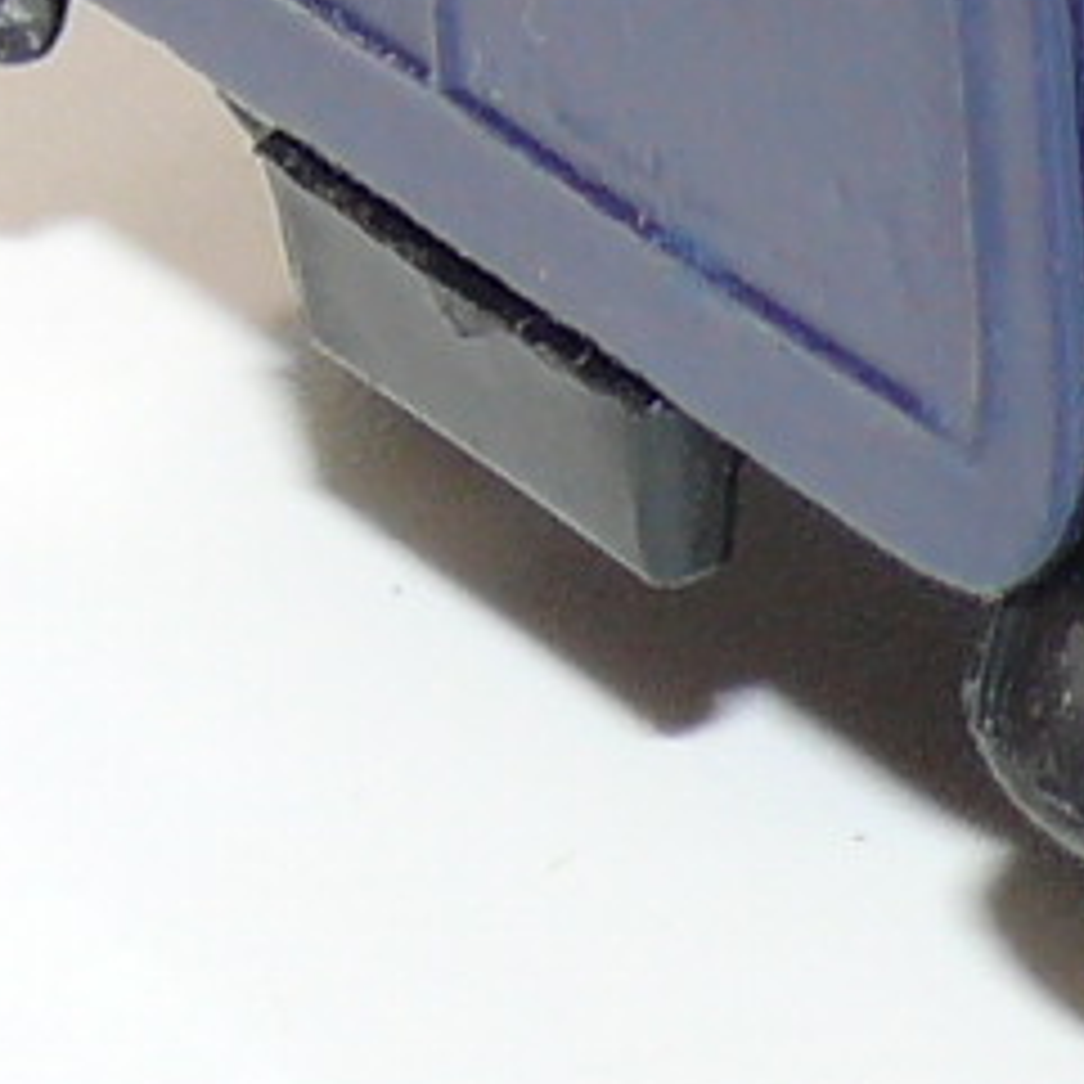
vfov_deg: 3.1
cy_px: -828
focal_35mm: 558
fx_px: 19769
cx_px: 2159
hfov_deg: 3.1
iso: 100
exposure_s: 1/30
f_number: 4
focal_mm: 12.9
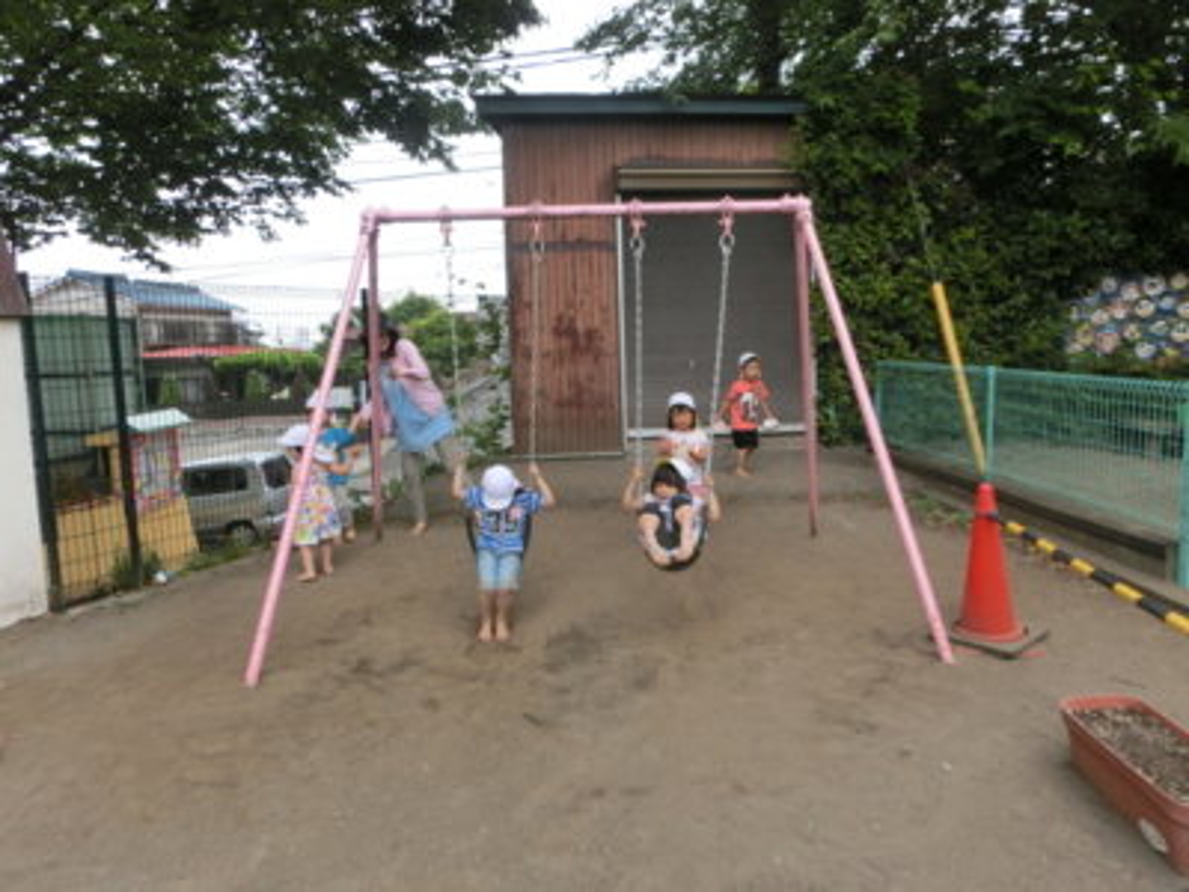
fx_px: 824
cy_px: 446
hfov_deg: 71.6
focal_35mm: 24
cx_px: 594
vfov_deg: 56.8
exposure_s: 1/400
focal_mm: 4.24
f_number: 3
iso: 80
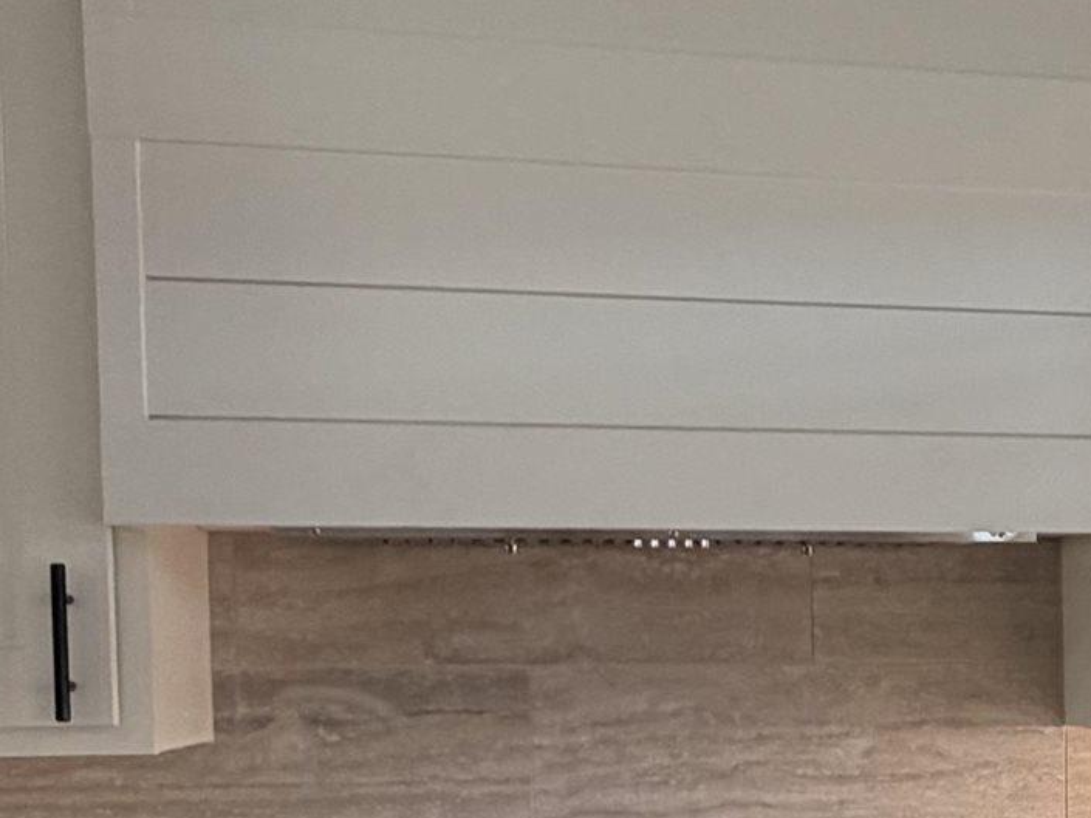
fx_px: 1923
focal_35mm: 61
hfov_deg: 29.5
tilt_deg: -3.7
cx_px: 1102
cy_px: 755
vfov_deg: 23.3
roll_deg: +0.8
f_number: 2.2
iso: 160
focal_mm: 2.22
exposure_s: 1/60
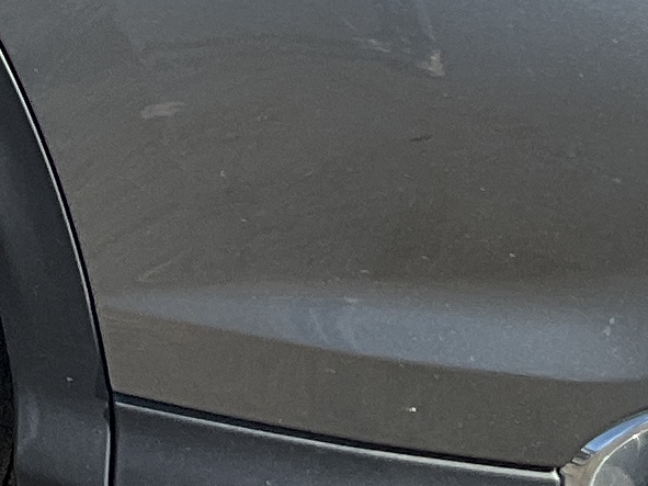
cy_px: -449
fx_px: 3706
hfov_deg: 9.5
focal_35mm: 198
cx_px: -528
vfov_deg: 7.2
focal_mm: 3
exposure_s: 1/898
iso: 25
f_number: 1.8
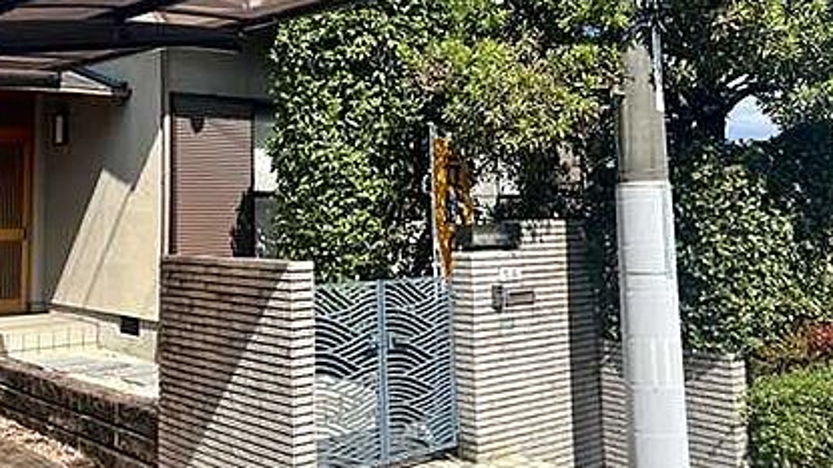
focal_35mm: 41
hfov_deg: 48.3
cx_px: 257
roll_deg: +0.3
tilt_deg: +6.8
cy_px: 108
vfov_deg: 28.5
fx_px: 905
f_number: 1.6
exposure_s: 1/2571
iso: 50
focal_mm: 5.1
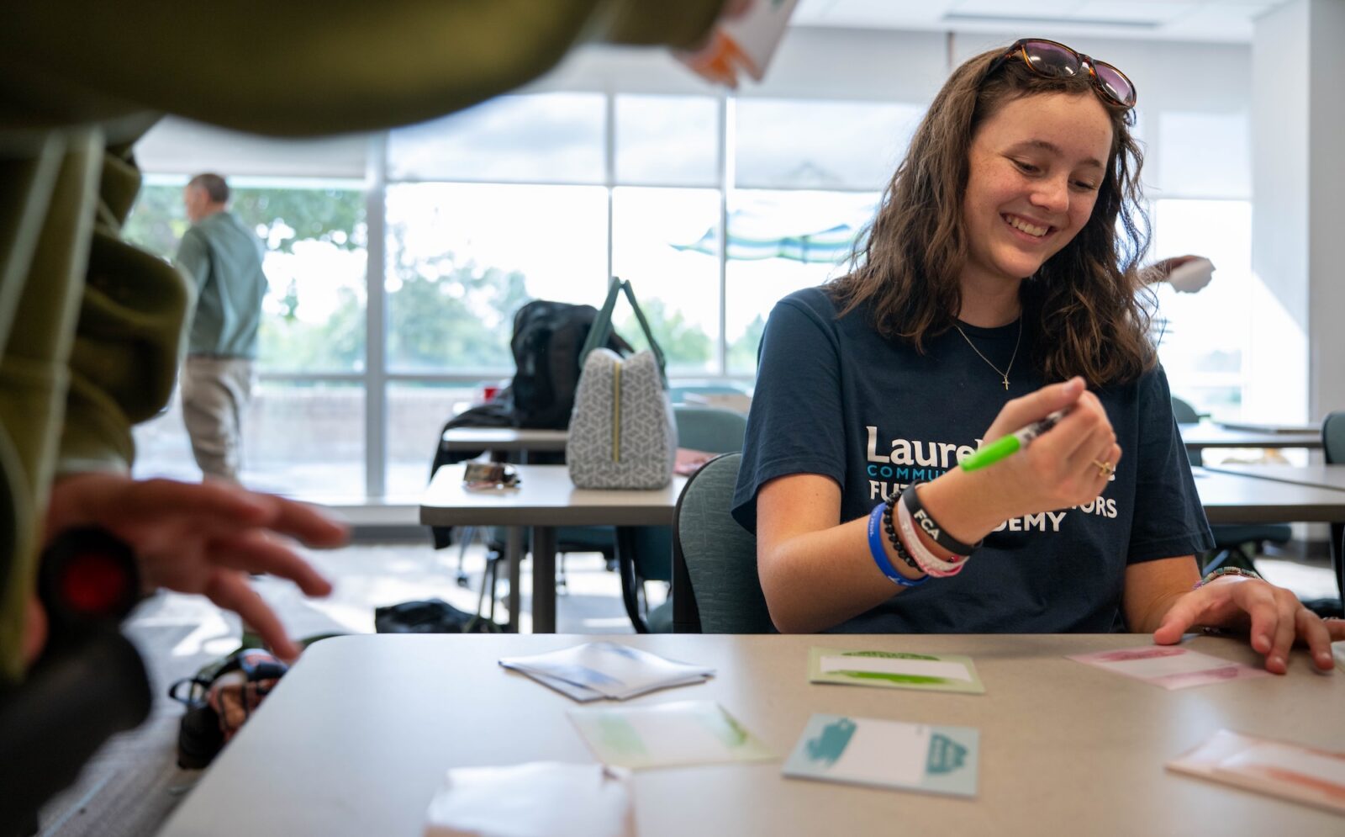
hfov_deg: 60.8
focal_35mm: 31
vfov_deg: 40.0
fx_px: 1146
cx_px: 649
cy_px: 365
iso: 400
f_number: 2.8
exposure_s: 1/200
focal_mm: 28
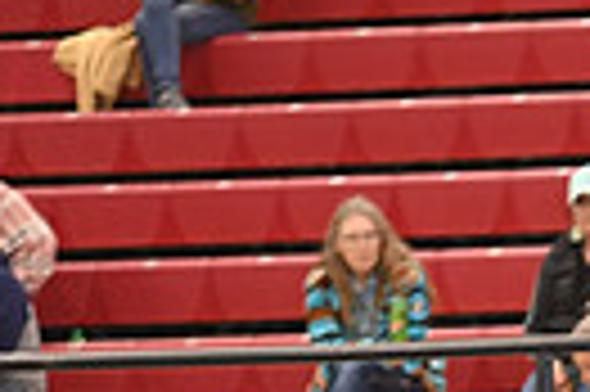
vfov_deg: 1.7
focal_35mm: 822
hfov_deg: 2.5
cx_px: 1022
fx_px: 13455
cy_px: 773
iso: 1600
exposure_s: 1/250
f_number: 3.2
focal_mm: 185
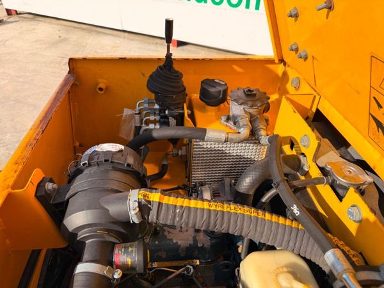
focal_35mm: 24
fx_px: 266
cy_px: 144
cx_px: 192
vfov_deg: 56.8
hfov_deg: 71.6
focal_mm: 6.76
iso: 80
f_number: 1.78
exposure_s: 1/2703
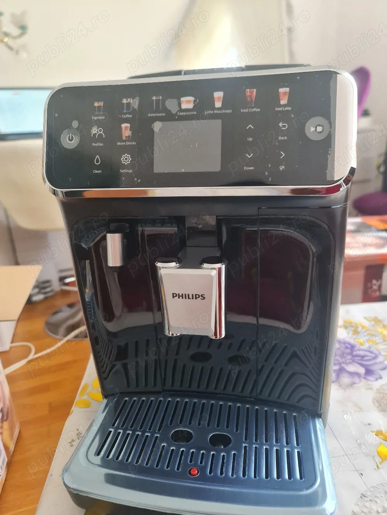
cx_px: 194
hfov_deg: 54.9
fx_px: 373
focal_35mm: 25
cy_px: 258
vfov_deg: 69.4
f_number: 1.8
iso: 250
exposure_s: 1/50
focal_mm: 7
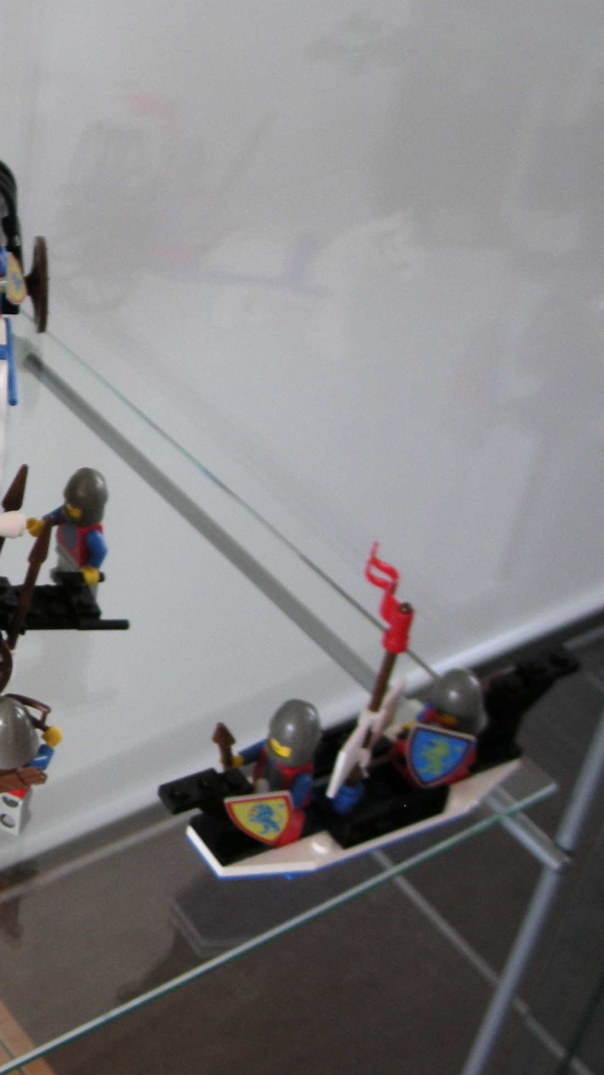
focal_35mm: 76
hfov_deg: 15.1
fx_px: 2164
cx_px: -216
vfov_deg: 27.9
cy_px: 491
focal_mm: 7.1
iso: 100
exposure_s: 1/8
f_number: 3.1
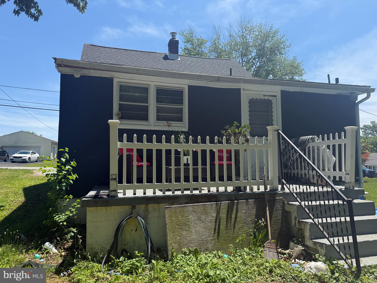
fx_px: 261
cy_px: 142
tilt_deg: +5.6
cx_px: 188
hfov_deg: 71.6
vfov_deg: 56.8
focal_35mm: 24
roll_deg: -0.5
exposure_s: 1/3021
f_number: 1.78
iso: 80
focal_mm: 6.76
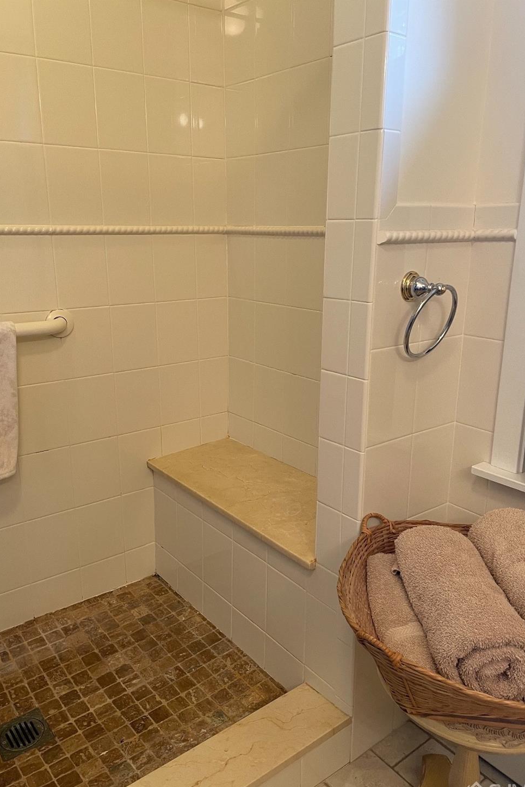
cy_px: 405
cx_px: 251
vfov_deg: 65.5
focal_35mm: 28
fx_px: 613
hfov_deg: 46.4
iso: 100
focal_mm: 4.2
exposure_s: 1/60
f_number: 1.6
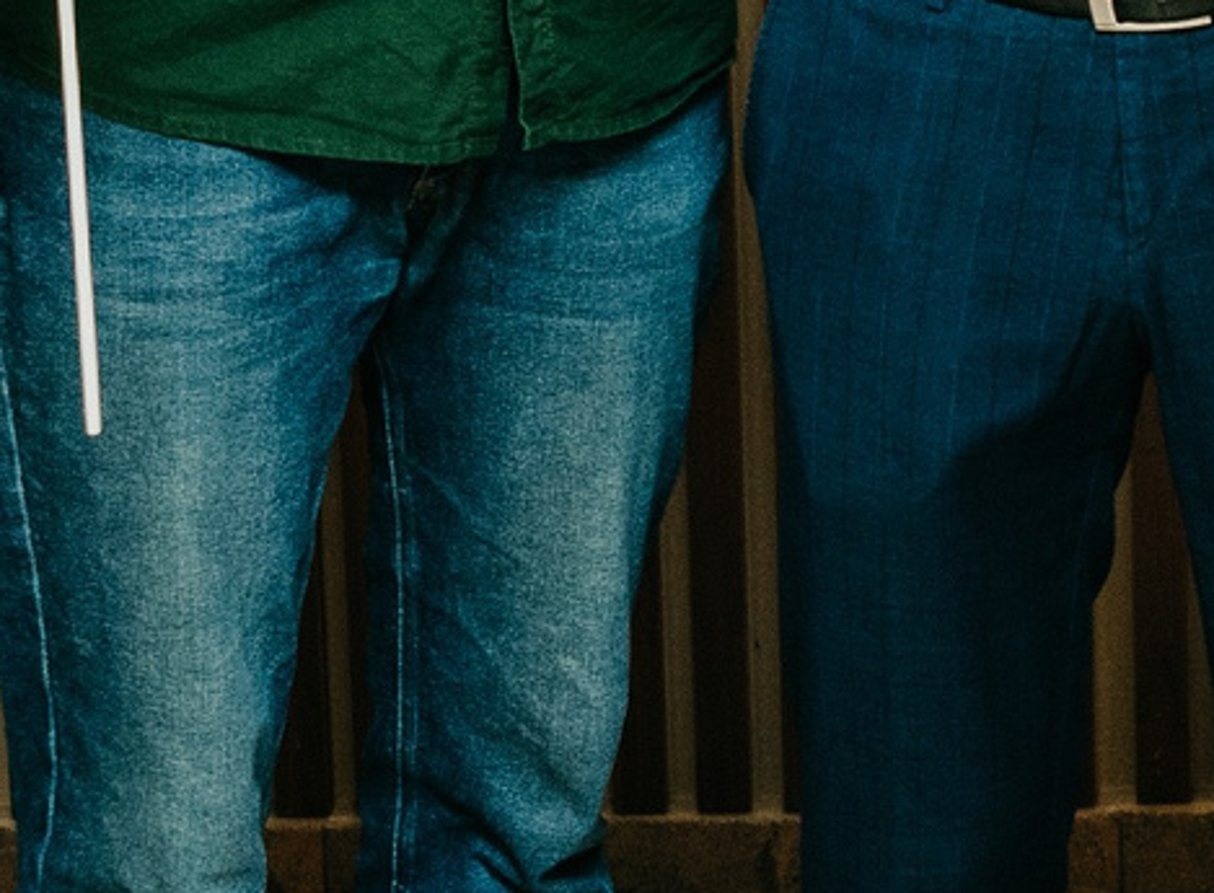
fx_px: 6060
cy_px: 37
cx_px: 732
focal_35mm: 174
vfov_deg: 8.4
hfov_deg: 11.4
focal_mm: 27
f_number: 4
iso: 250
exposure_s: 1/160
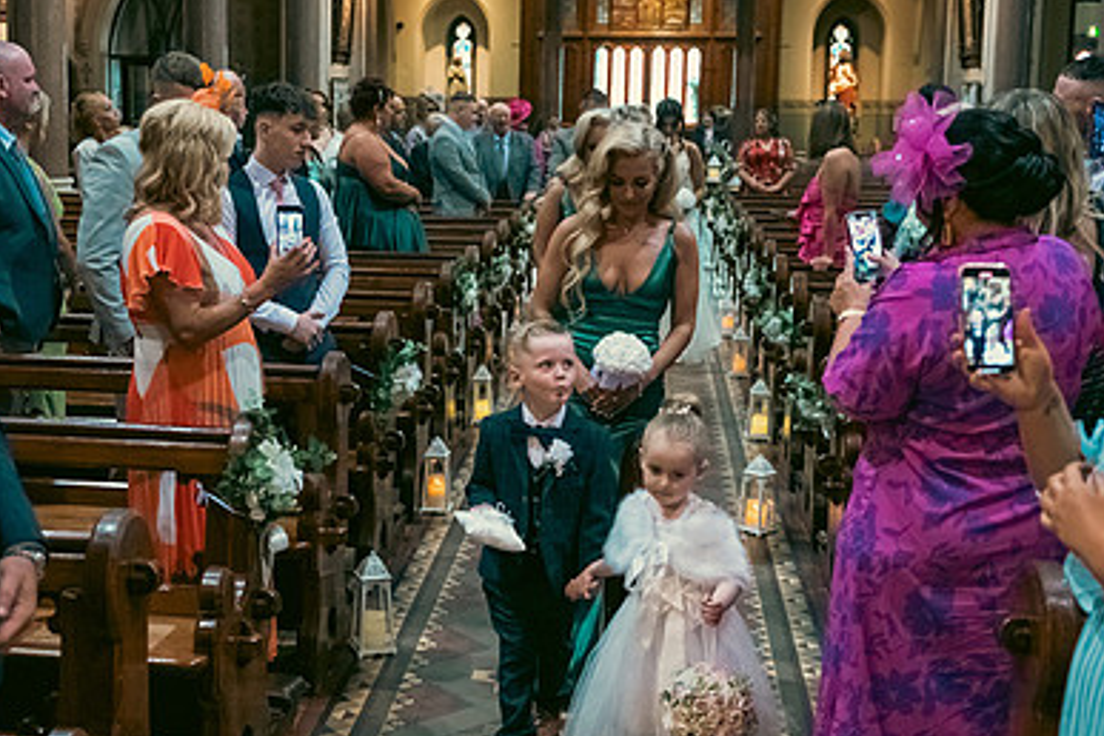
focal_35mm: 51
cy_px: 341
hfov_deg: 38.7
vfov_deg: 26.5
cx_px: 425
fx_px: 1564
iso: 1600
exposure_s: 1/160
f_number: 3.5
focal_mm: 34
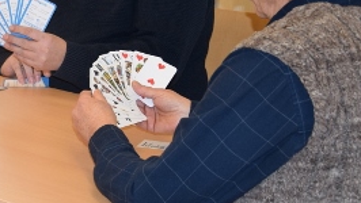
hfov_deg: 15.7
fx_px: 1267
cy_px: 40
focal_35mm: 132
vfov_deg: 9.2
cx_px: -58
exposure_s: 1/100
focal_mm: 35
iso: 800
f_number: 5.6
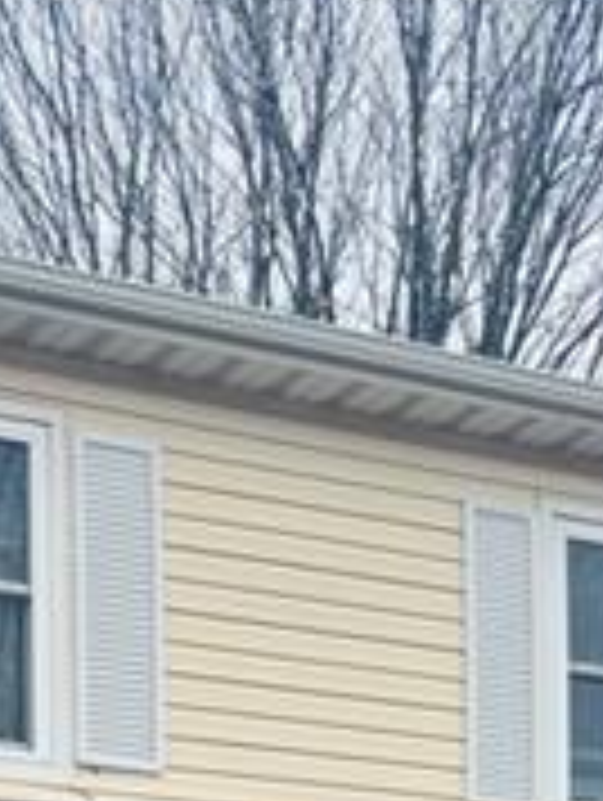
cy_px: 1300
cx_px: 27
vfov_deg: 15.7
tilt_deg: +1.1
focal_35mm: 112
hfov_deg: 13.1
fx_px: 2595
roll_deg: +0.6
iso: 40
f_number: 1.6
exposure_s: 1/172
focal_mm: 5.96
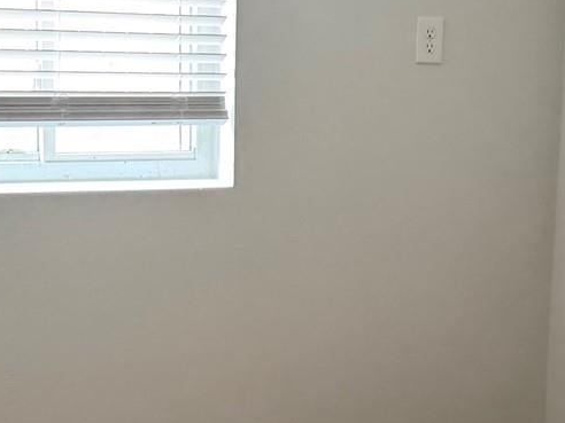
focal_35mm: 78
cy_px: 188
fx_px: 1273
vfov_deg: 18.9
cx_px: 372
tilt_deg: -5.8
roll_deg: -1.4
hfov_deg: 24.9
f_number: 1.78
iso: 1600
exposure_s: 1/18
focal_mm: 6.76
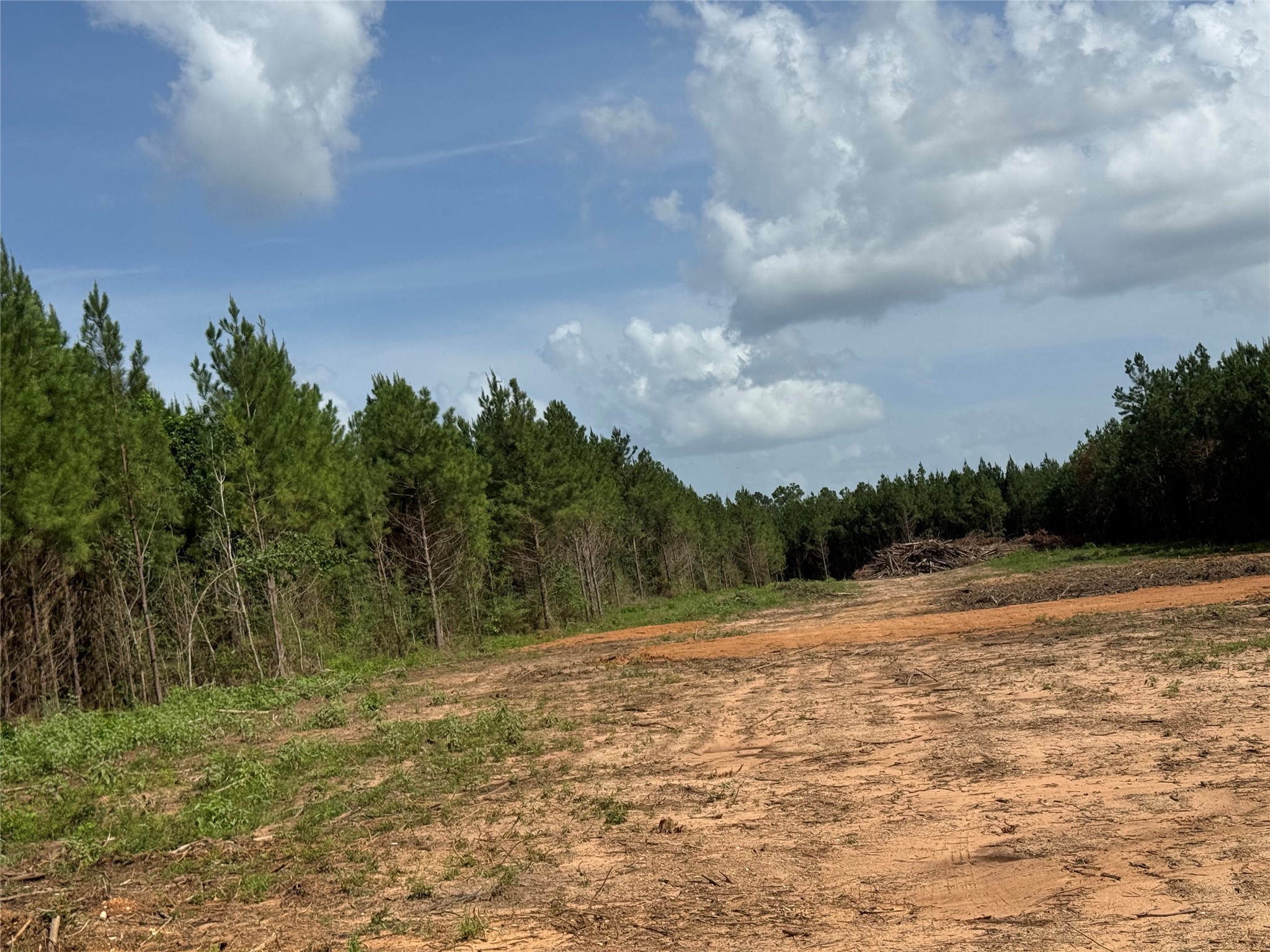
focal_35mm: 48
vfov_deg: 30.3
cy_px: 476
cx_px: 635
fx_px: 1761
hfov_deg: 39.7
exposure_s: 1/7092
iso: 64
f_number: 1.78
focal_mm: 6.76
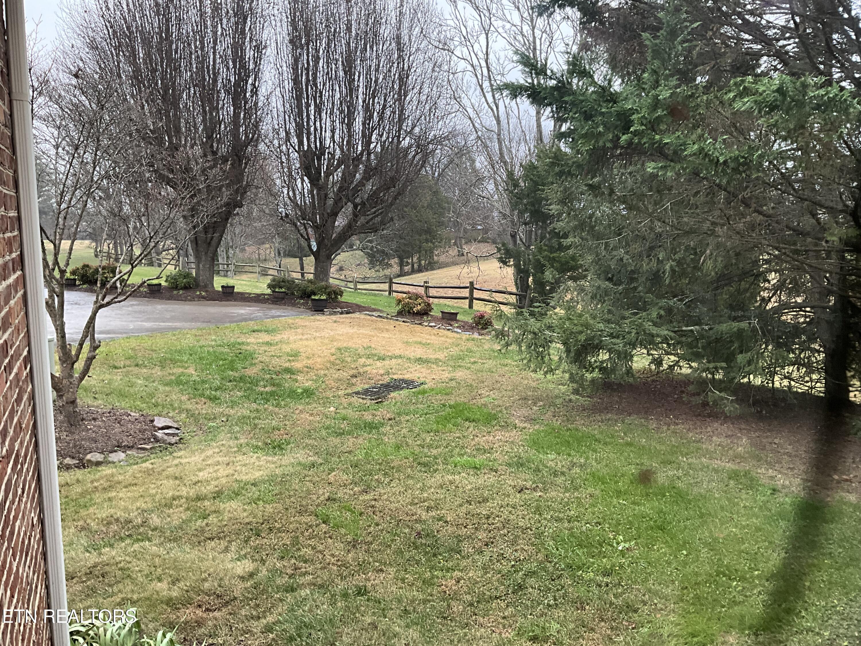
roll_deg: -0.6
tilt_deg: -7.2
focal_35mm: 29
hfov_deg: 61.7
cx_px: 430
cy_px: 323
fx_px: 721
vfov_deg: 48.2
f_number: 1.8
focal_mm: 3
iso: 64
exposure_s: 1/60
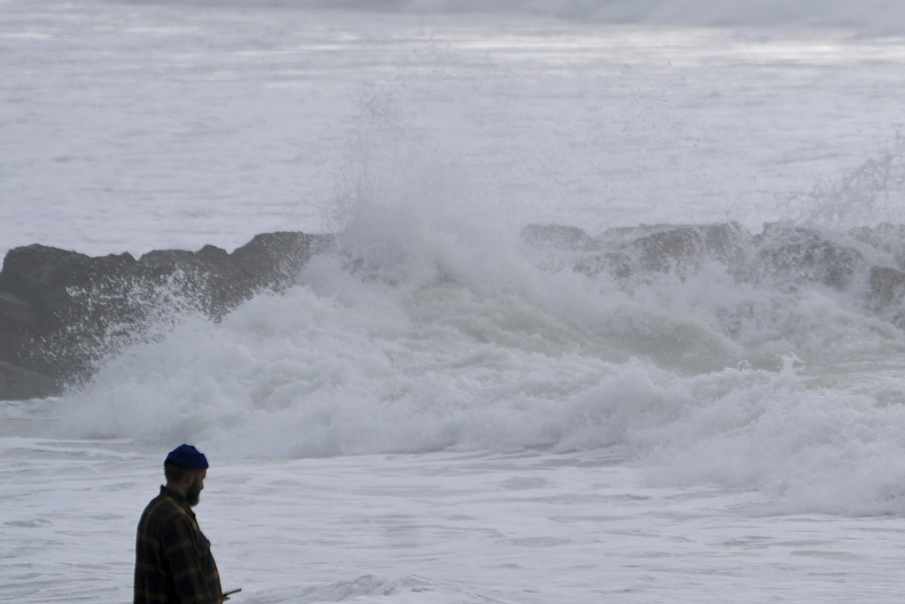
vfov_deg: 1.6
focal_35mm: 850
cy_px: 202
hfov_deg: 2.4
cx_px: 995
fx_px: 21368
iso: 250
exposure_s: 1/1600
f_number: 5.6
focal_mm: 324
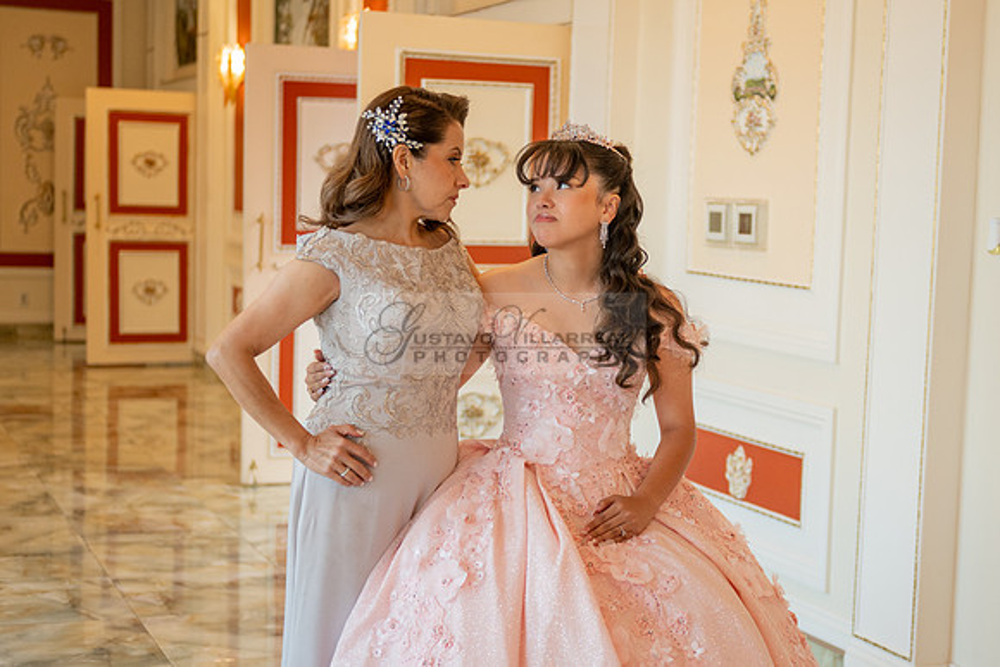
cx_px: 581
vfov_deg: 21.7
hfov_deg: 32.1
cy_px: 365
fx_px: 1736
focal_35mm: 62
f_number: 2.8
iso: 400
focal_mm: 48
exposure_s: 1/100
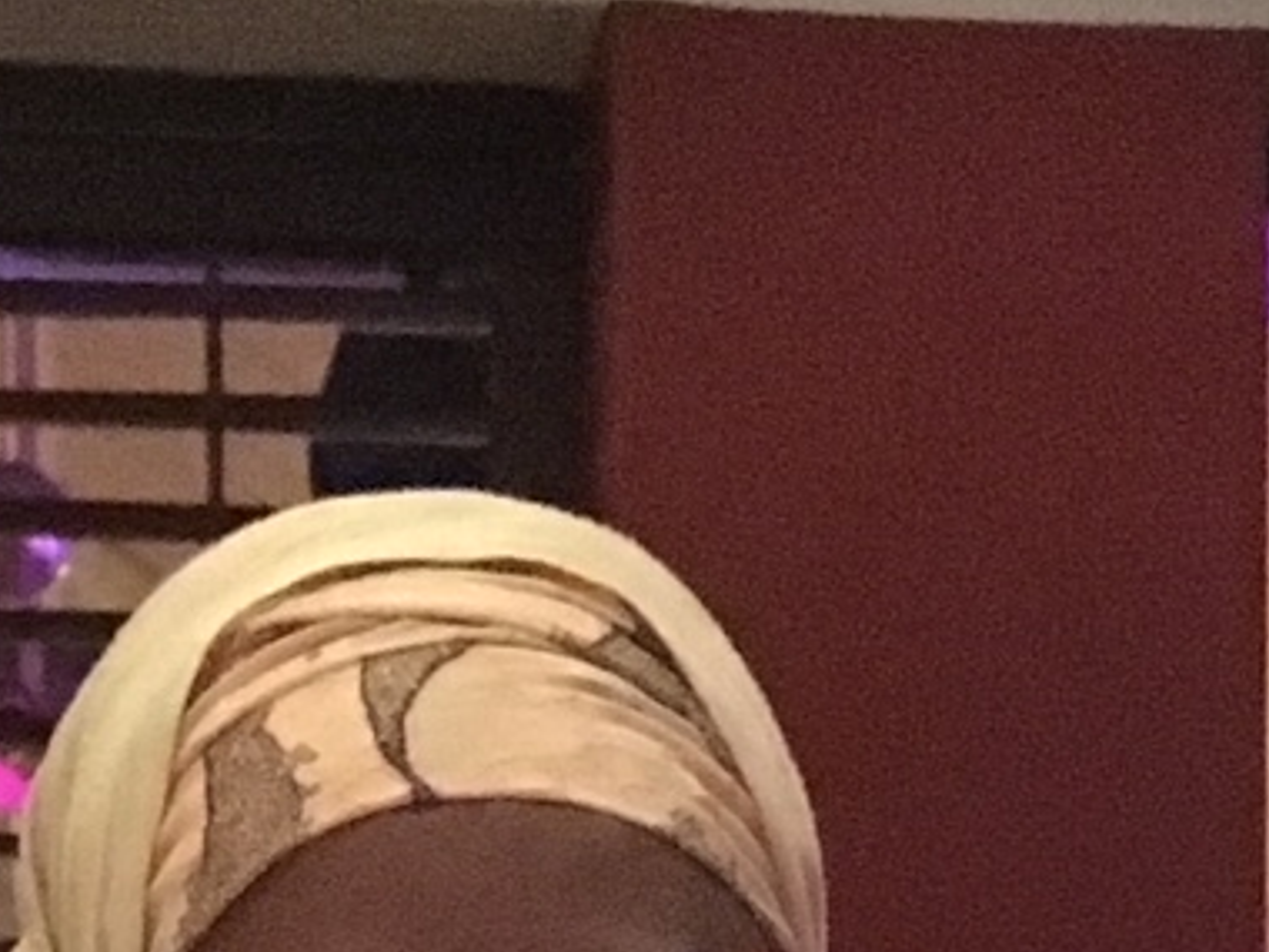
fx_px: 5646
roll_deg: -0.3
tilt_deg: -1.2
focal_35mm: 154
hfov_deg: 12.8
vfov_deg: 8.8
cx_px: 805
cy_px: 2251
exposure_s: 1/17
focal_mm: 4.15
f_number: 2.2
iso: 1600
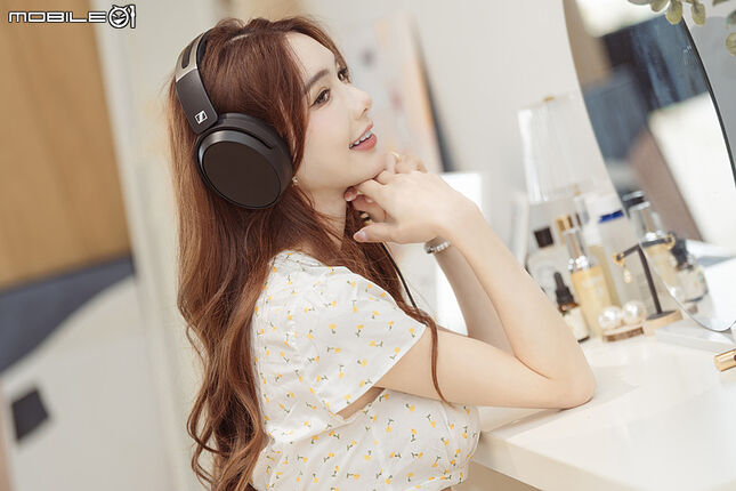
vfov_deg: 11.9
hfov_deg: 17.8
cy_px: 246
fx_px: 2351
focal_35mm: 115
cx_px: 368
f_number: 2.8
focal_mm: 115
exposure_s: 1/125
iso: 1000
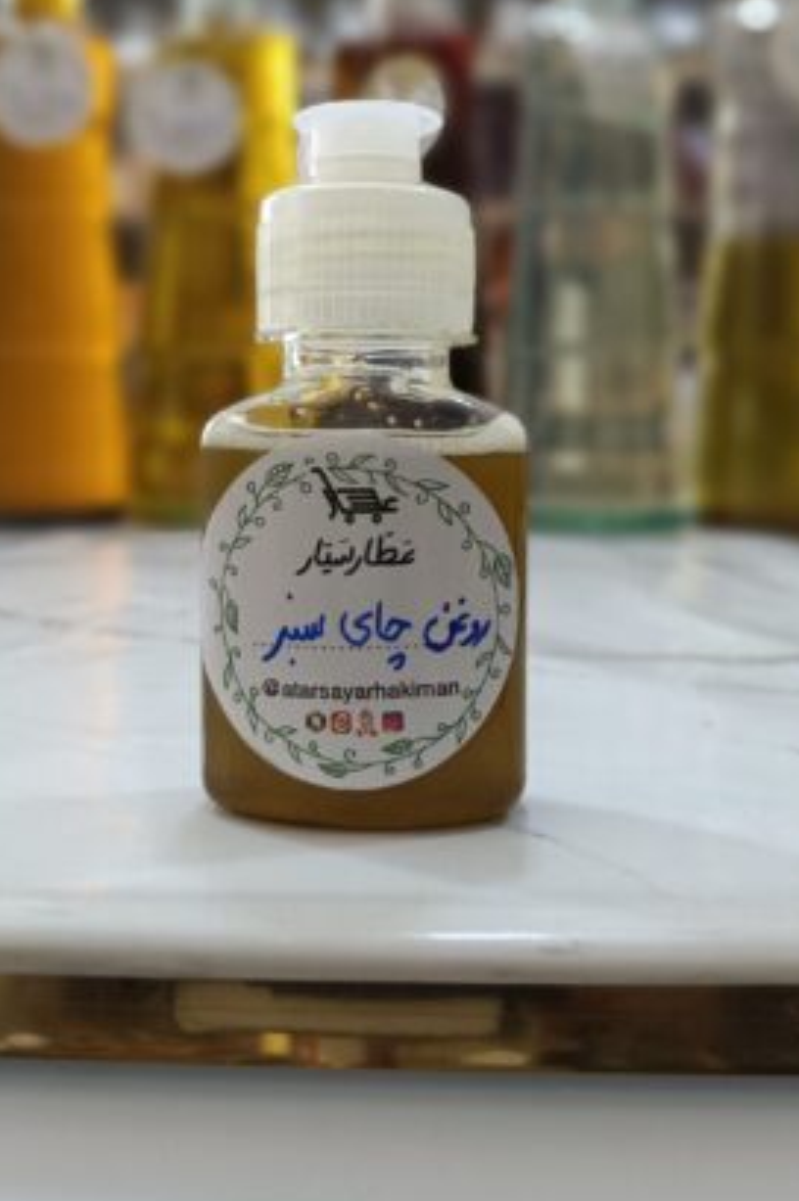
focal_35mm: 35
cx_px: 388
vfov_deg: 53.5
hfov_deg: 37.8
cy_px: 407
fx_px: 1167
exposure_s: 1/59.9
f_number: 1.79
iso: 423
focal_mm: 4.71
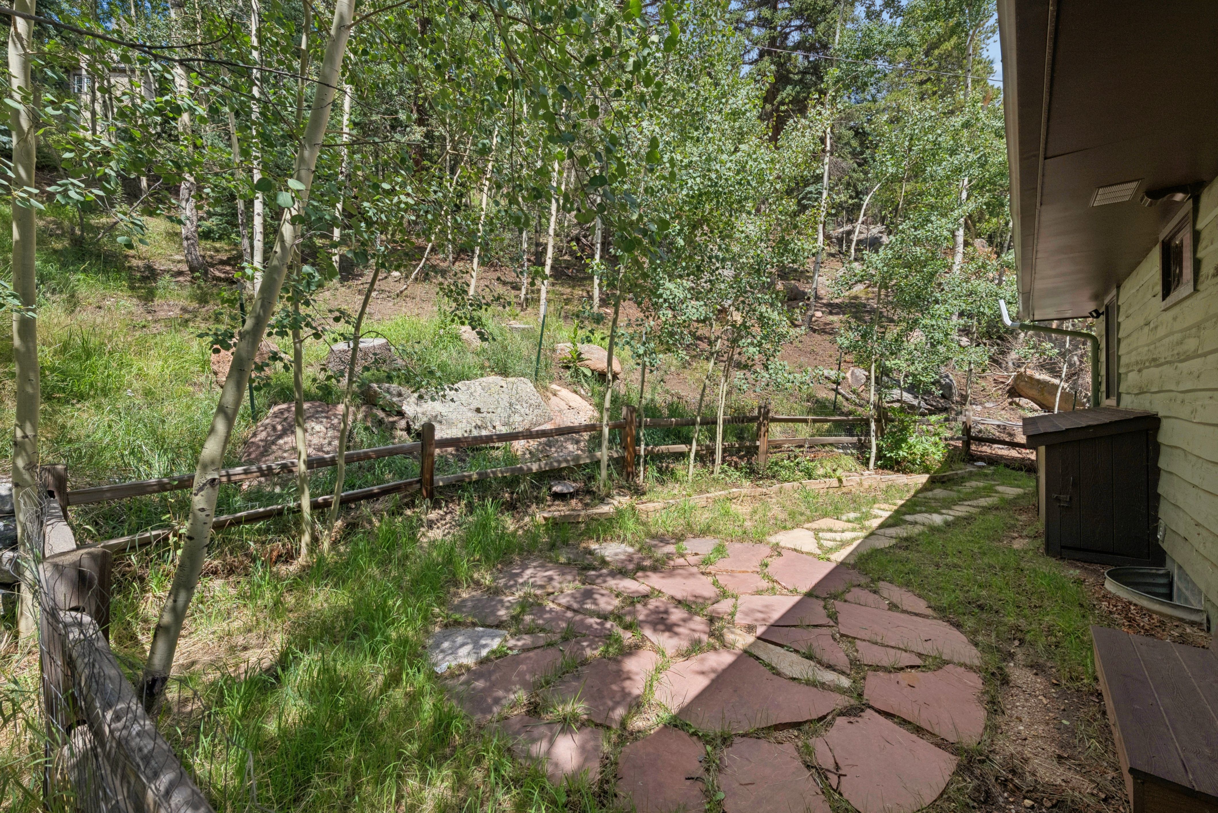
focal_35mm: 14
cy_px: 406
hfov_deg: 104.2
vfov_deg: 81.3
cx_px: 609
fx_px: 474
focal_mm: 14
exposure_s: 1/250
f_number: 10
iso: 200
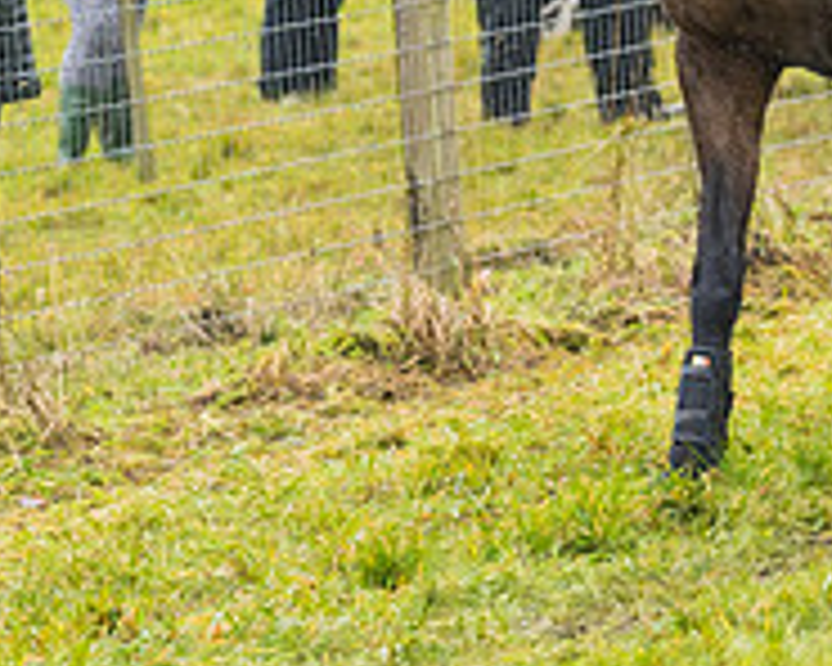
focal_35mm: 492
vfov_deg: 3.1
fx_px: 12115
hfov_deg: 3.9
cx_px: 882
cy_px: -191
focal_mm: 135
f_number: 4
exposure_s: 1/1000
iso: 800
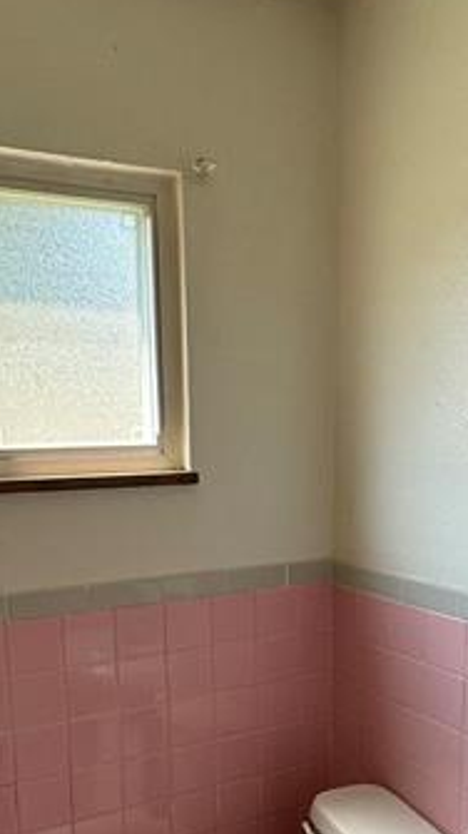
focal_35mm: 35
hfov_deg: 33.7
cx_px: 236
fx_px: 774
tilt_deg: -12.9
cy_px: 565
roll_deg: -0.5
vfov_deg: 55.3
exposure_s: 1/99
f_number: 2.2
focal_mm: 2.22
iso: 64
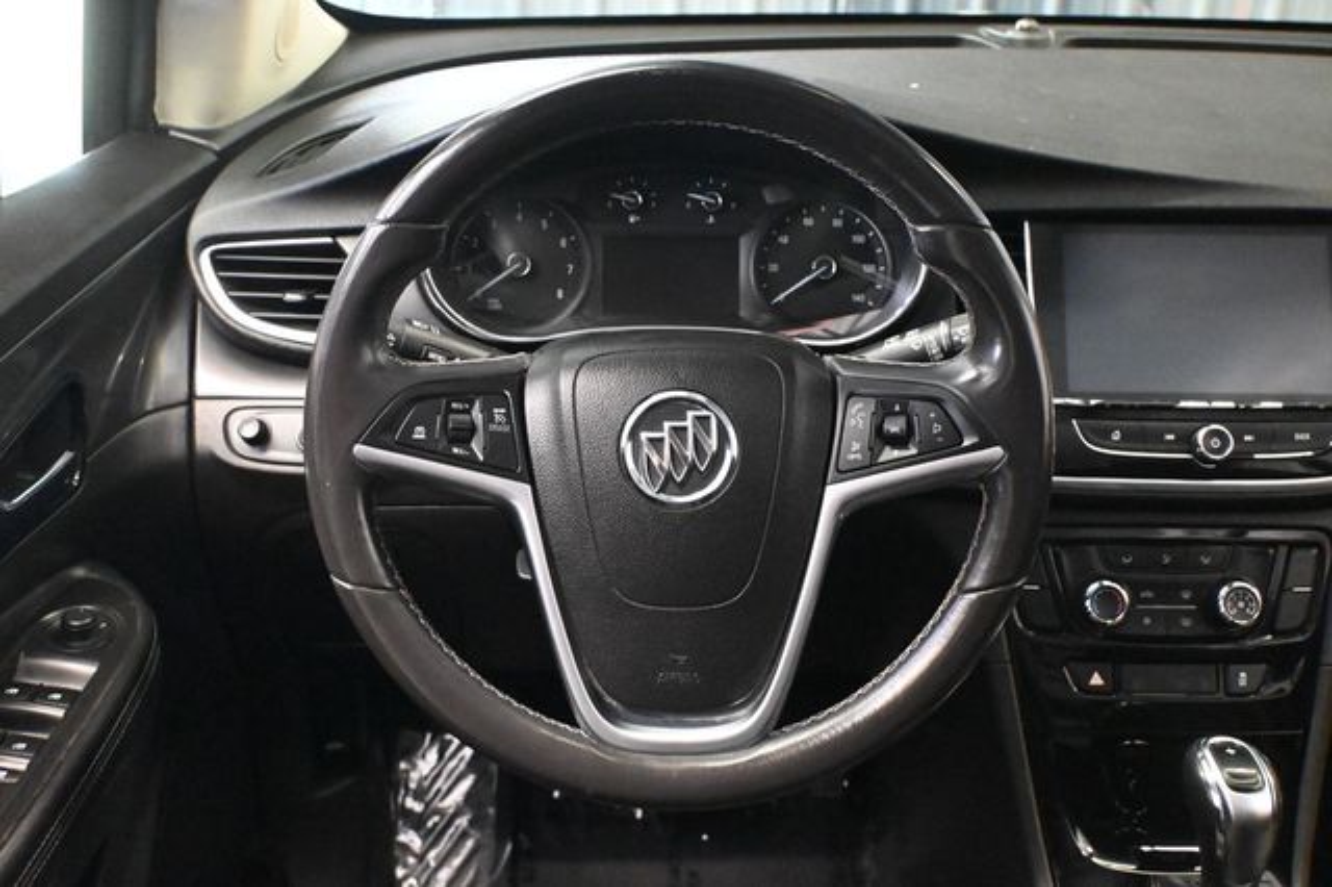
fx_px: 1359
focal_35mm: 37
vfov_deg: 36.1
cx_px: 666
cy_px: 444
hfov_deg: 52.2
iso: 12800
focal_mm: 24.5
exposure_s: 1/60
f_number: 4.2
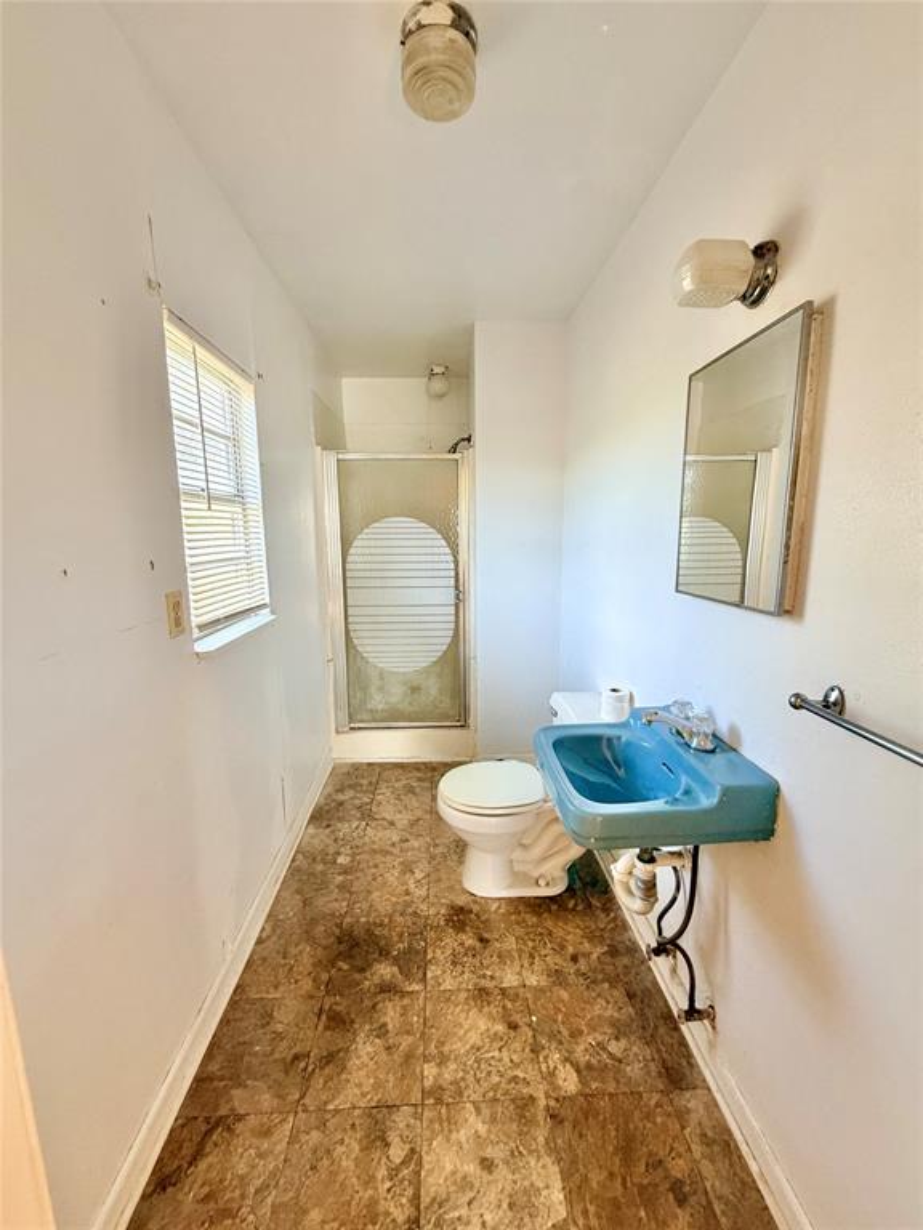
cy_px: 615
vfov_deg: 102.1
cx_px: 462
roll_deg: +0.1
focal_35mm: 14
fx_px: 498
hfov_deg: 85.7
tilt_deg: -10.6
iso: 250
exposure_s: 1/121
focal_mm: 2.22
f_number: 2.2
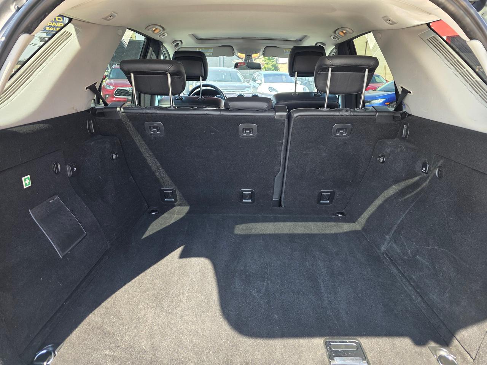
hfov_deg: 73.9
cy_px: 182
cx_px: 244
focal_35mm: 23
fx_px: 324
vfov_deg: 58.9
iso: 50
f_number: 1.7
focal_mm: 6.3
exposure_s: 1/180
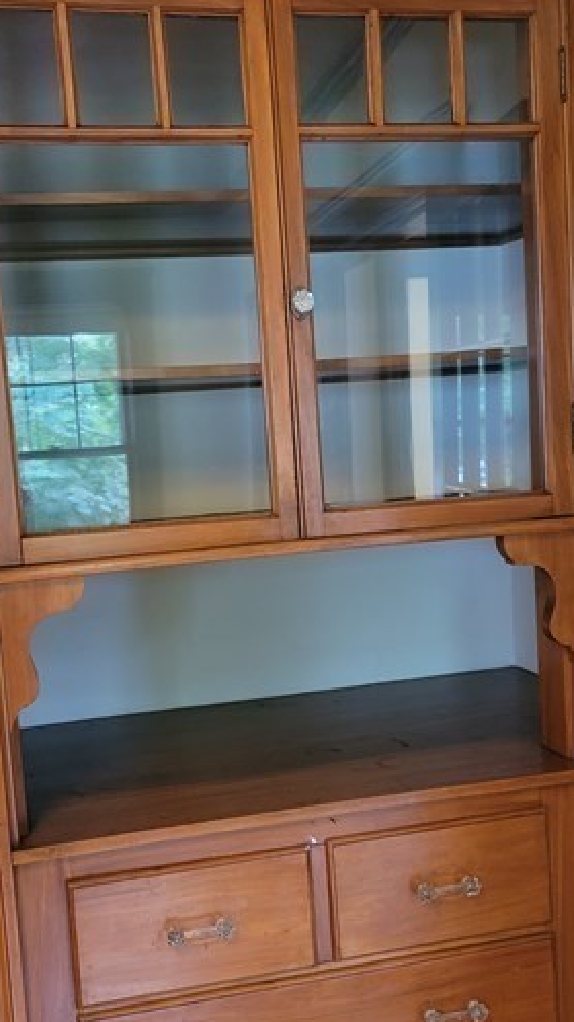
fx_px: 1137
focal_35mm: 42
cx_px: 297
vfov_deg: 48.3
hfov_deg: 28.3
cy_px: 568
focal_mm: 7
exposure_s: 1/40
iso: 640
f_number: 1.8
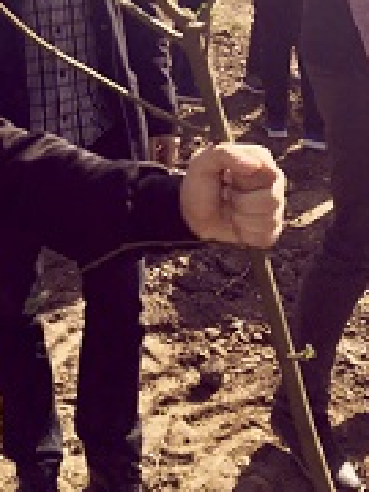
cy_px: -94
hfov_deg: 18.4
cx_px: -10
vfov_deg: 23.0
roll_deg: +2.3
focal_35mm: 78
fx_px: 1109
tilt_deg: -7.7
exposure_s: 1/1304
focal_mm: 4.15
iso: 25
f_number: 2.2
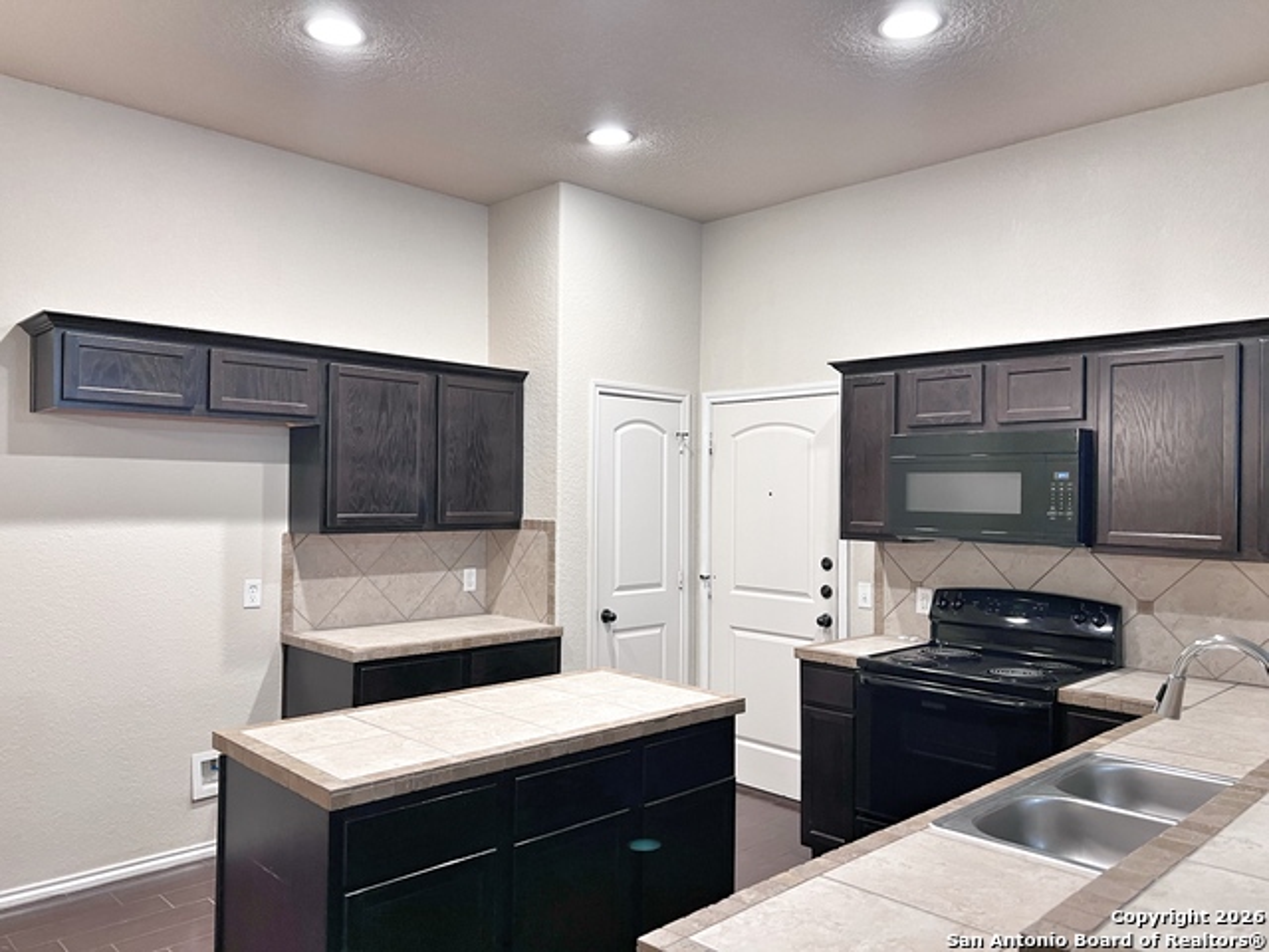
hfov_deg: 67.3
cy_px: 476
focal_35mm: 26
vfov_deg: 53.1
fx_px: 953
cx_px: 634
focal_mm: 5.7
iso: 125
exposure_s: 1/60
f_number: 1.5
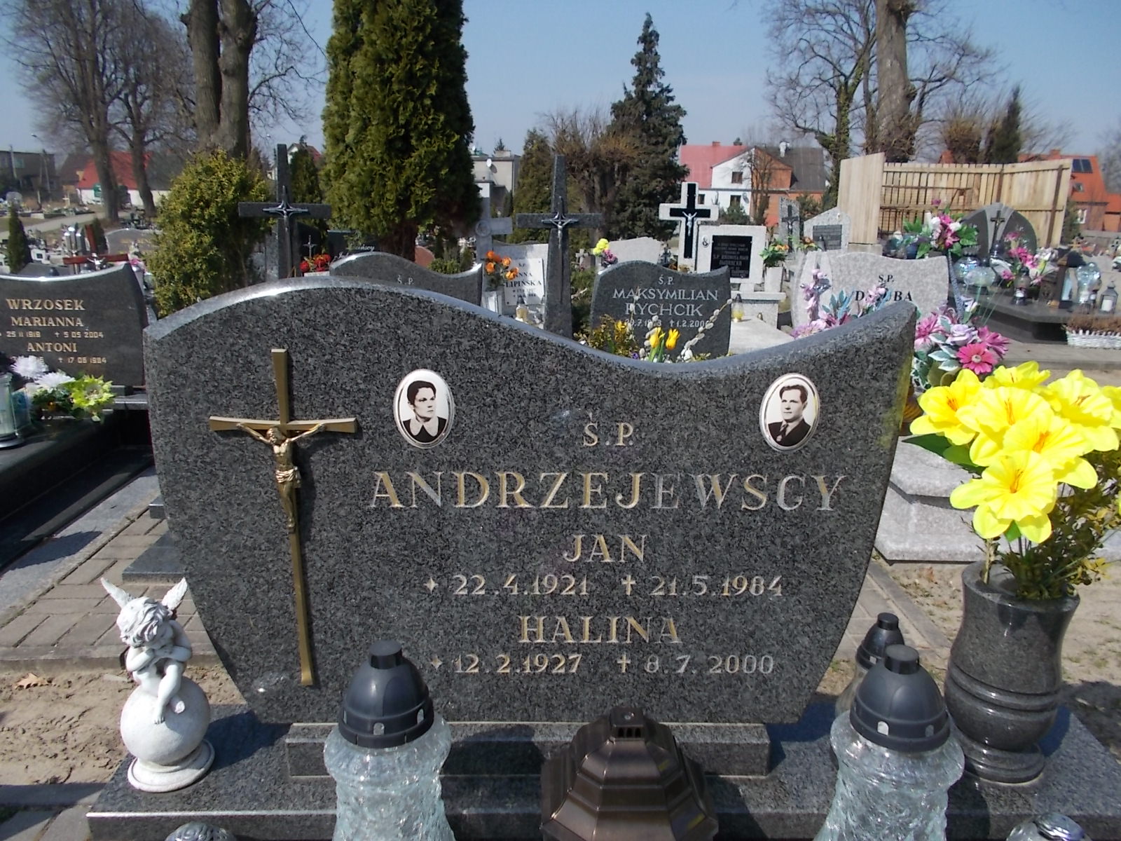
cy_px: 420
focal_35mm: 26
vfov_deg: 53.1
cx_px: 560
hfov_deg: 67.3
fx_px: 842
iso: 80
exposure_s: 1/200
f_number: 8
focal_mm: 4.6
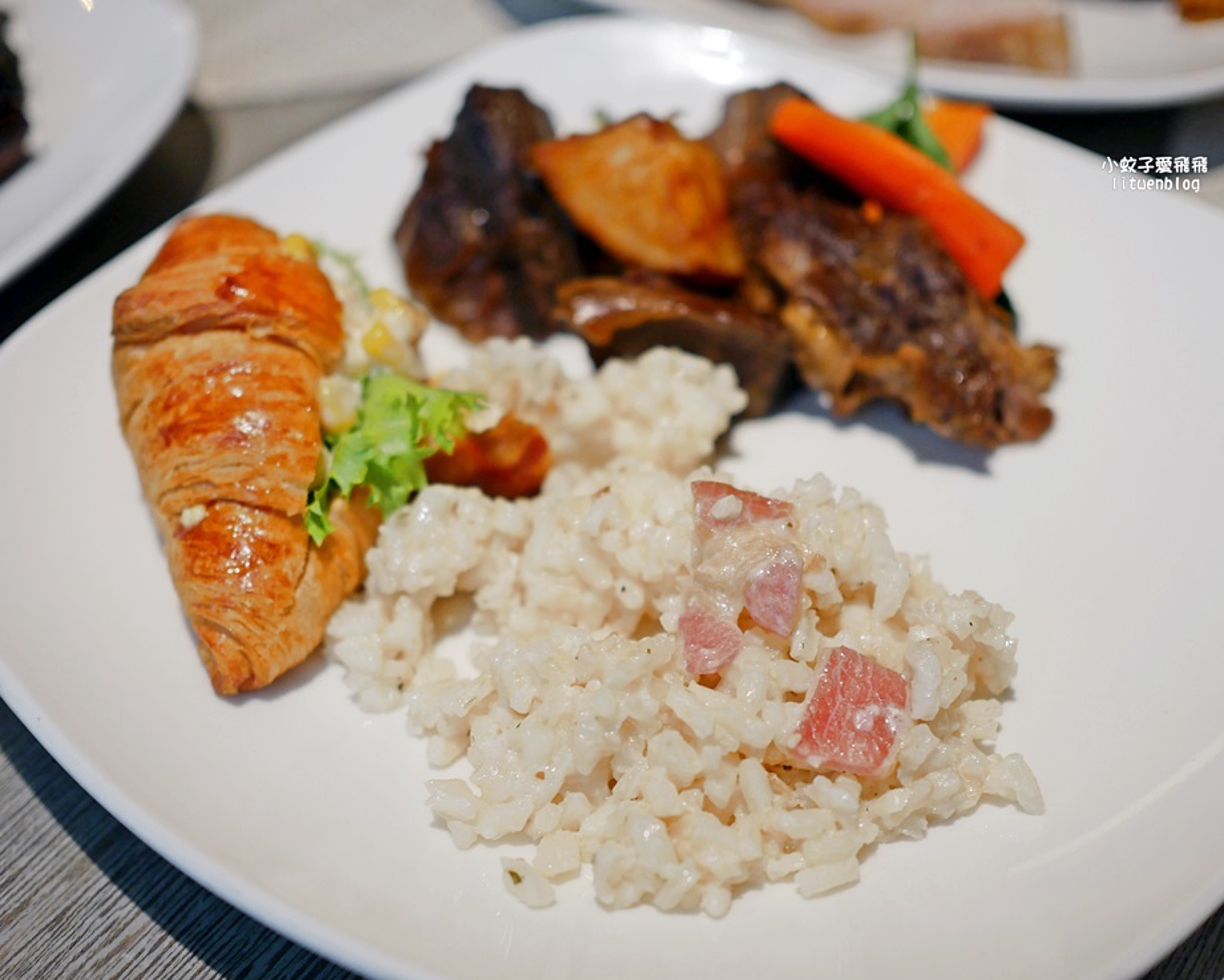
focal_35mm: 53
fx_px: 1920
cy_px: 494
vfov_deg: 28.6
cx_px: 655
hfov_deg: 35.3
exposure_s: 1/80
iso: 200
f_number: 1.8
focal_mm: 25
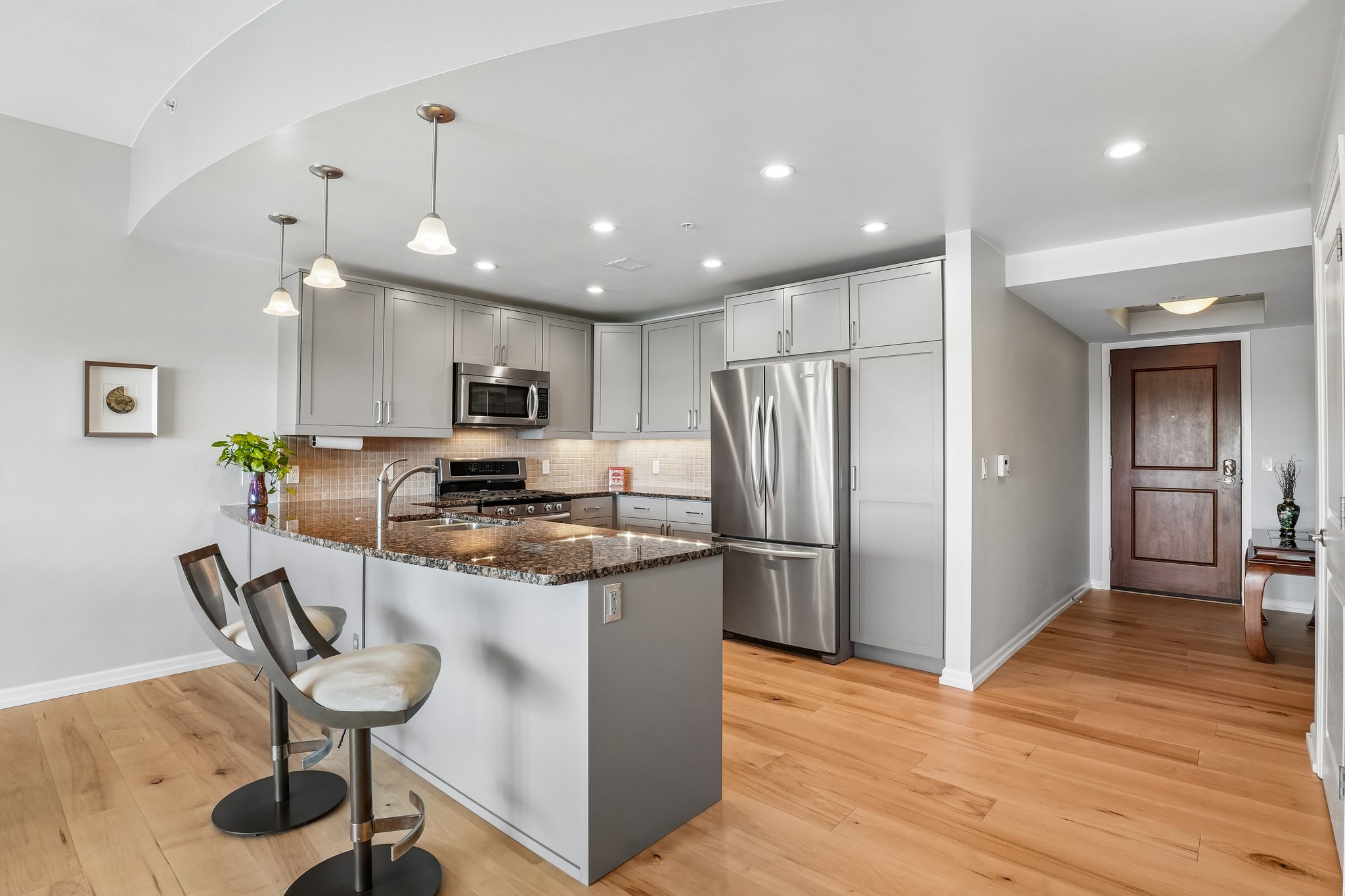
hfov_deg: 95.0
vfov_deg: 72.0
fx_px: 616
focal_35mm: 16
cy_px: 448
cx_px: 672
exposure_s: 1/30
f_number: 8
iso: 400
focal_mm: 11
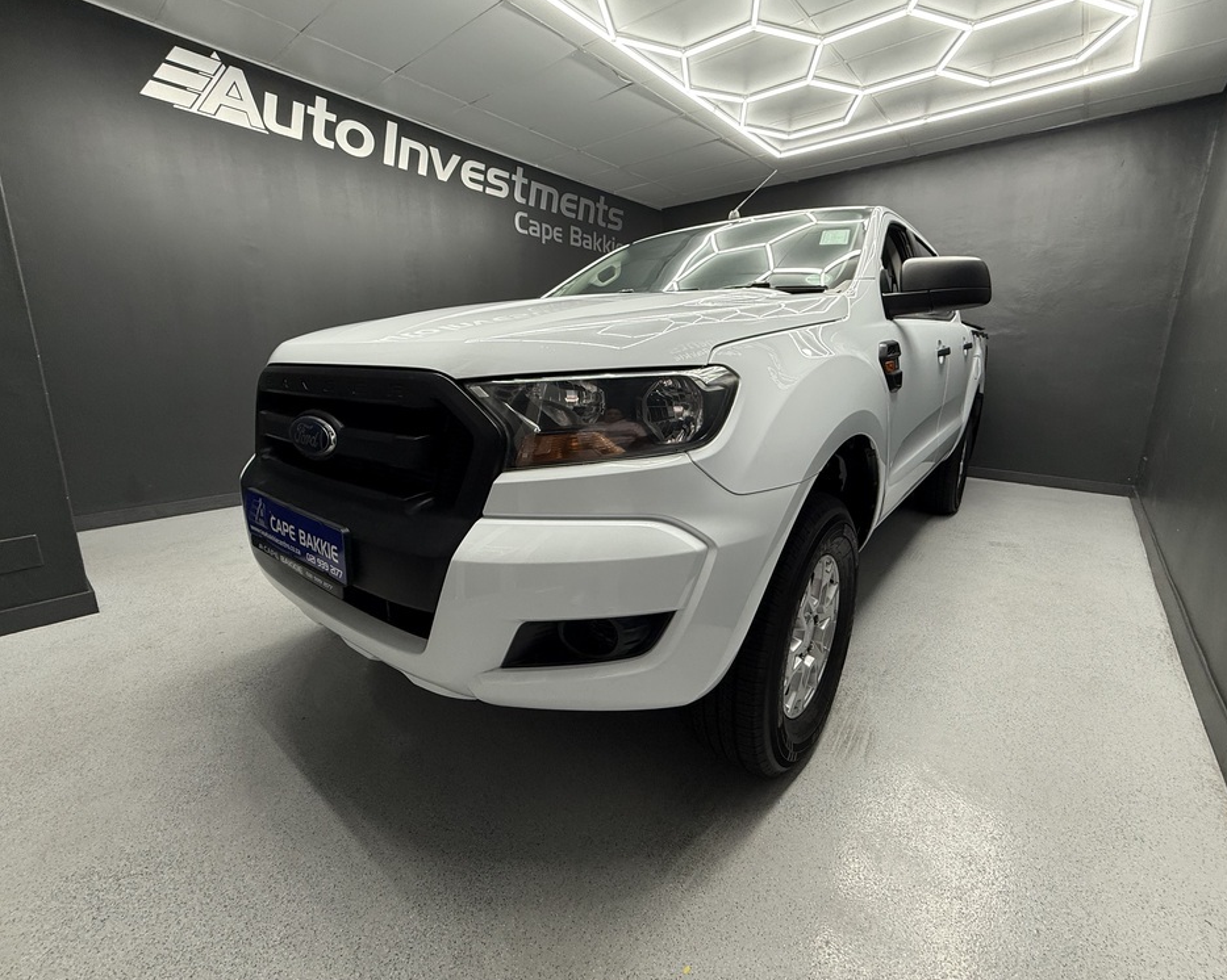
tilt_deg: -11.6
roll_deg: -0.9
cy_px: 479
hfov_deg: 96.8
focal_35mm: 15
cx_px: 609
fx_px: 545
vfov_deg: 84.0
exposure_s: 1/100
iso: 160
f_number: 2.2
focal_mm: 2.22
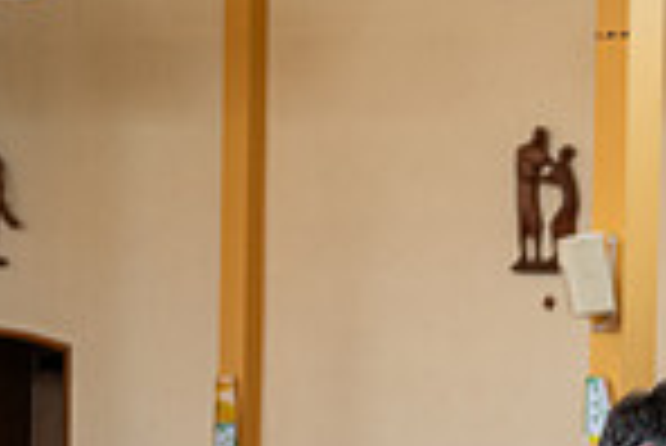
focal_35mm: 188
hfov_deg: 10.2
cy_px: 574
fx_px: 3481
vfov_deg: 7.2
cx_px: 1296
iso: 640
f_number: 3.5
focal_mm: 48
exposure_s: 1/160
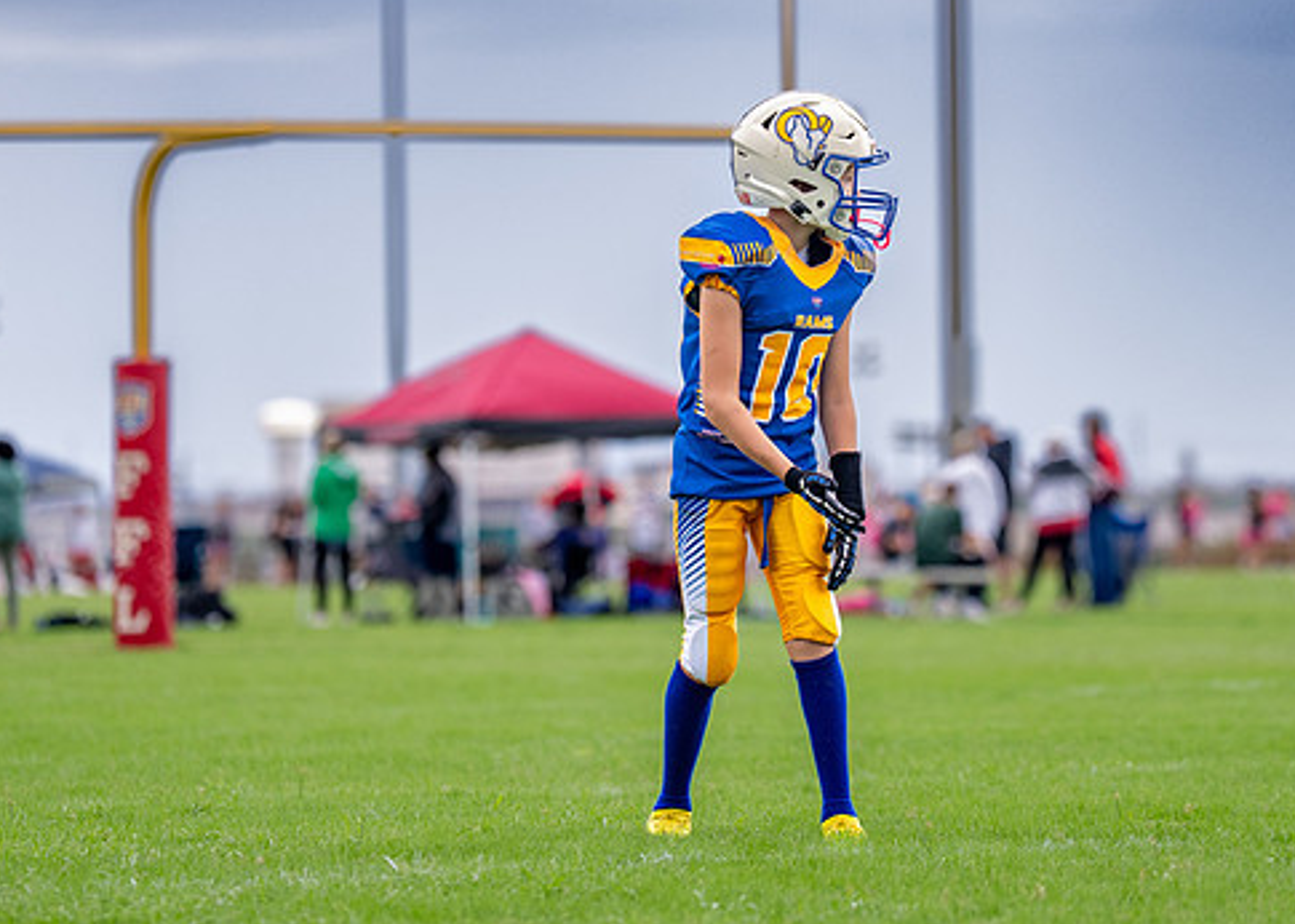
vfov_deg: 5.9
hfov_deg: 8.3
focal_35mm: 243
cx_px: 759
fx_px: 8934
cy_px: 358
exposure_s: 1/1600
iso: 400
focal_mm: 146
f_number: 2.8
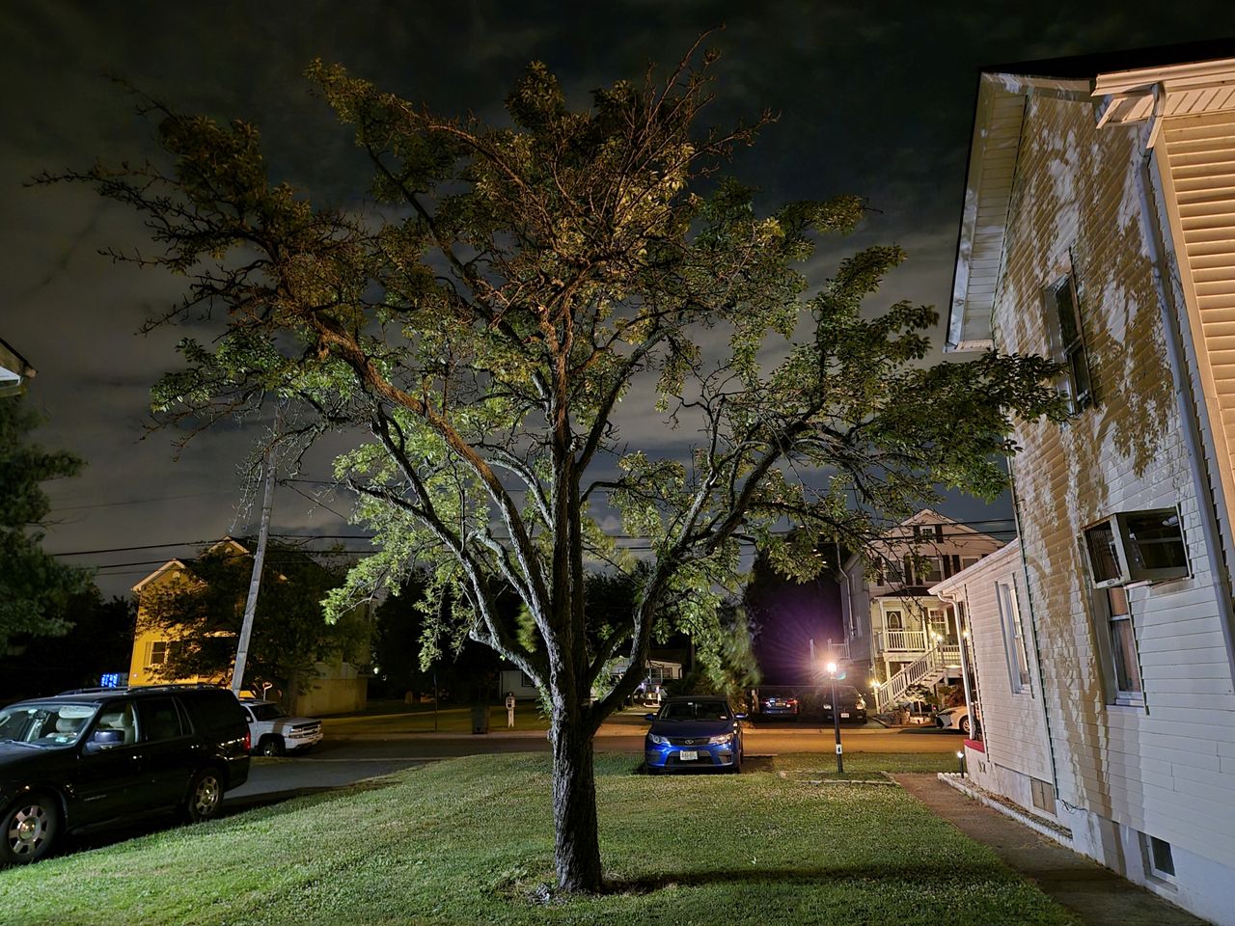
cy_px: 463
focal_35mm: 23
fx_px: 821
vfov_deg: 58.9
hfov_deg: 73.9
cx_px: 618
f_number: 1.8
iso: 3200
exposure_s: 1/7
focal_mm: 5.4
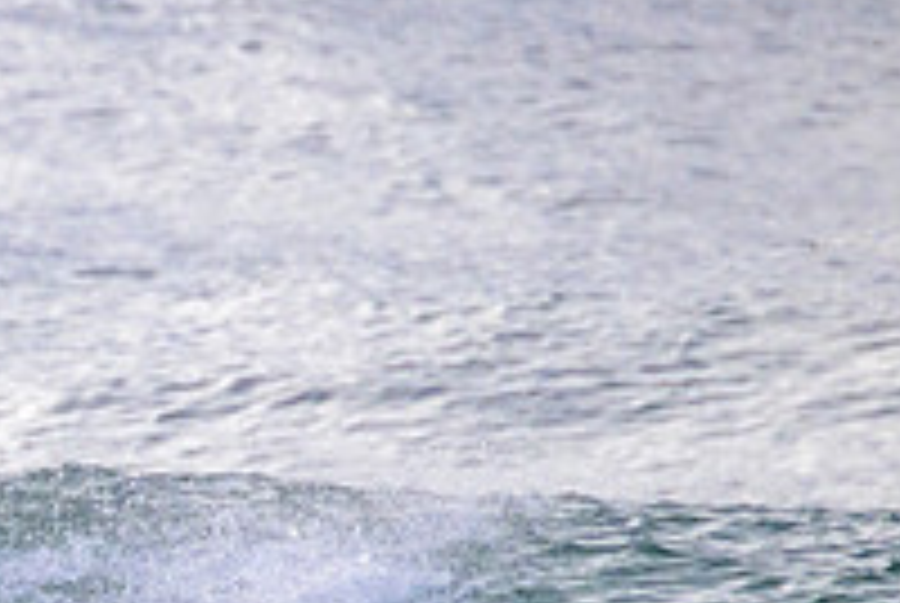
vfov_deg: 0.6
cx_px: -306
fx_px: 57960
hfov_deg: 0.9
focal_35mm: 2315
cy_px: 736
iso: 2200
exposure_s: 1/2000
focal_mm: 800
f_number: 11
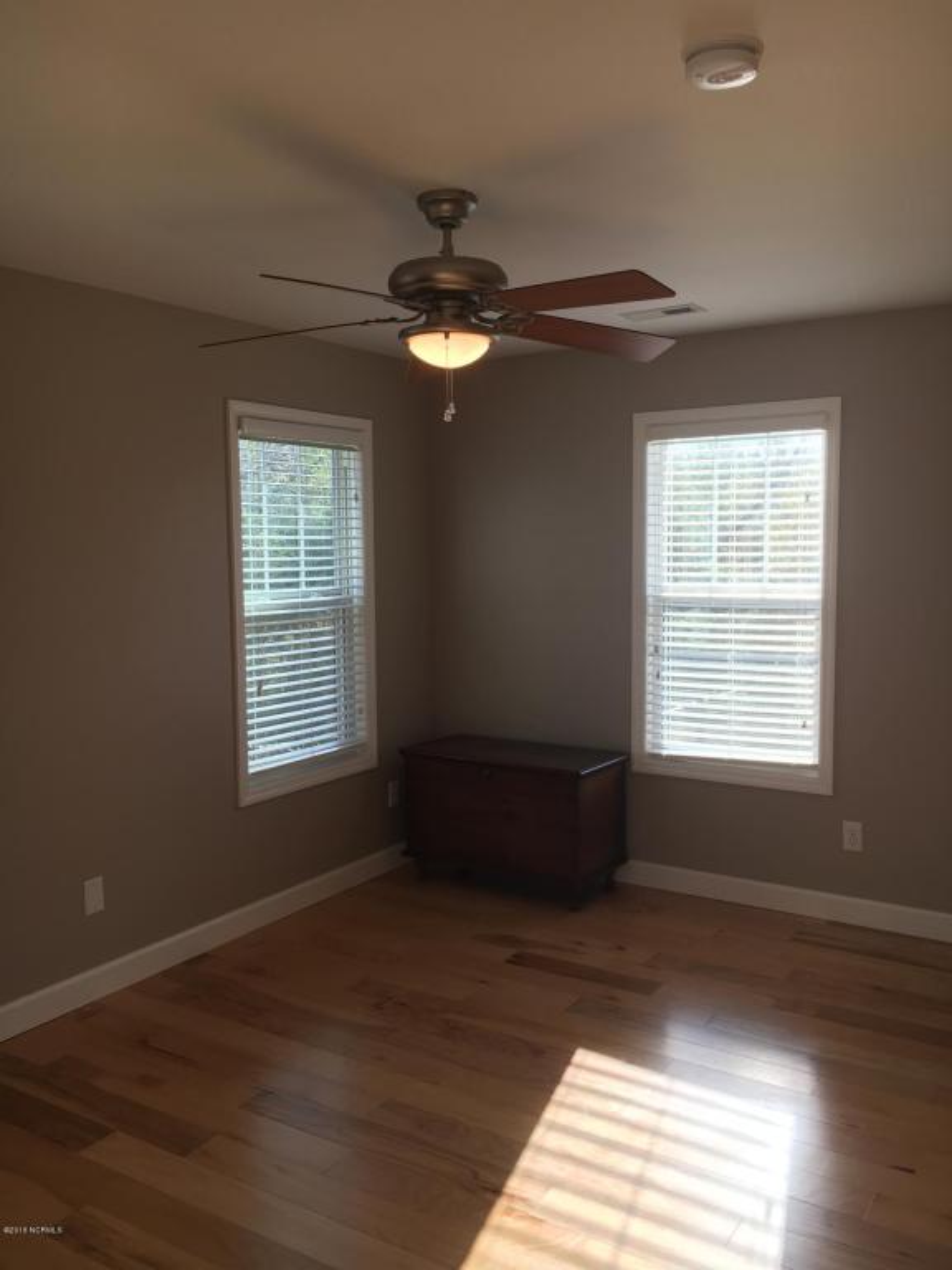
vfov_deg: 61.7
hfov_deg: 48.2
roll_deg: +0.9
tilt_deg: -3.3
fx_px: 1063
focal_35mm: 29
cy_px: 635
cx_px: 476
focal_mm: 4.15
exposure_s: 1/132
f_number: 2.2
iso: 25
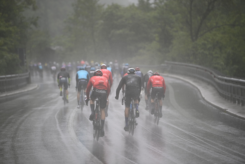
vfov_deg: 6.9
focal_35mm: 200
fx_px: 1361
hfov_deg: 10.3
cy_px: 82
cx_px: 122
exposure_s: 1/1250
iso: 400
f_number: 3.2
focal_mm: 200
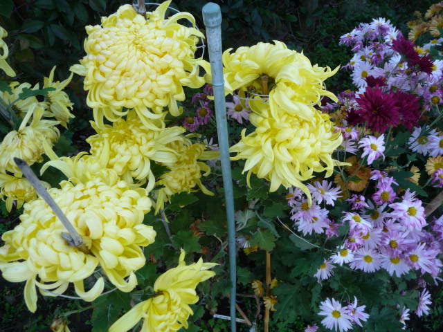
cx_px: 222
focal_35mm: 28
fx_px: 358
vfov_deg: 49.7
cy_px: 166
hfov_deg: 63.4
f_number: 3.3
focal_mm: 4.7
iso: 100
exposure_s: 1/100
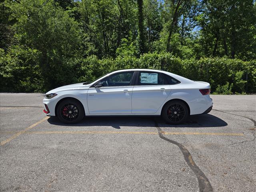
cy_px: 96
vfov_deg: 58.9
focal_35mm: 23
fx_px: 170
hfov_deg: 73.9
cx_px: 128
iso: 40
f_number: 1.8
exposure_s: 1/3333
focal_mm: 5.4
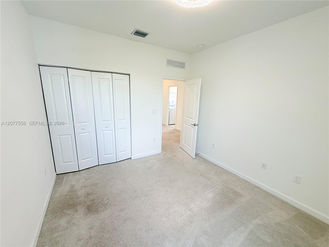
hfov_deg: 102.1
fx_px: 133
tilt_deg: -11.5
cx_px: 164
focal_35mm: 14
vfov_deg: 85.7
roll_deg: -0.2
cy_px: 124
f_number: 2.2
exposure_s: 1/121
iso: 160
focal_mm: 2.22
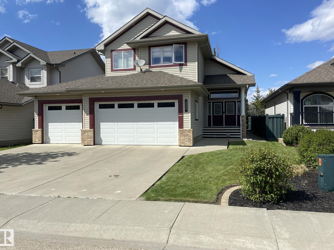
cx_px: 170
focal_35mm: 27
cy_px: 122
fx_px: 261
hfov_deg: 65.3
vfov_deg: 51.4
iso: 32
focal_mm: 4.25
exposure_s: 1/3984
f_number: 1.8
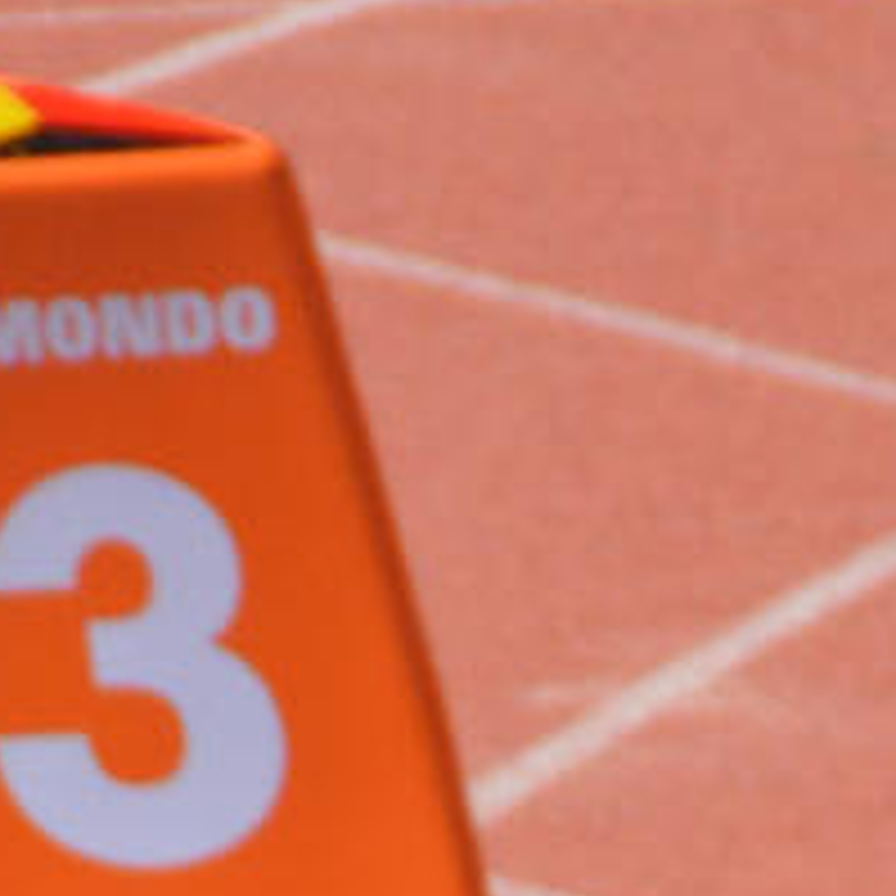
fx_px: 76989
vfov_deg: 0.7
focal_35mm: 2629
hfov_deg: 0.7
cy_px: 4048
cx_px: 1209
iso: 400
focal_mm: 200
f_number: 7.1
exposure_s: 1/1600
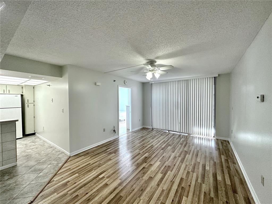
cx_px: 136
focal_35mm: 14
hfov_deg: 102.1
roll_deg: +0.8
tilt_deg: -1.2
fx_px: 110
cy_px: 102
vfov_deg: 85.7
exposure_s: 1/120
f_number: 2.2
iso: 250
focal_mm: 2.22
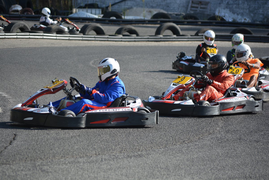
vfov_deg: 7.3
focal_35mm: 188
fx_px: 1401
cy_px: 90
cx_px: 134
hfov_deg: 11.0
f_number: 4.8
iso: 400
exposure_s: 1/1000
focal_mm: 125
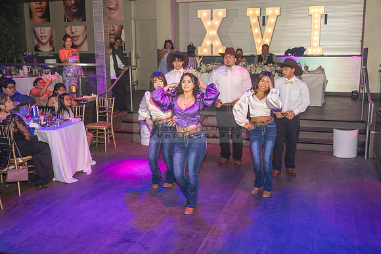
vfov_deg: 33.4
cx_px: 190
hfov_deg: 48.4
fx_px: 423
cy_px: 127
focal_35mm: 40
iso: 1000
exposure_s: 1/200
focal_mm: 40
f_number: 4
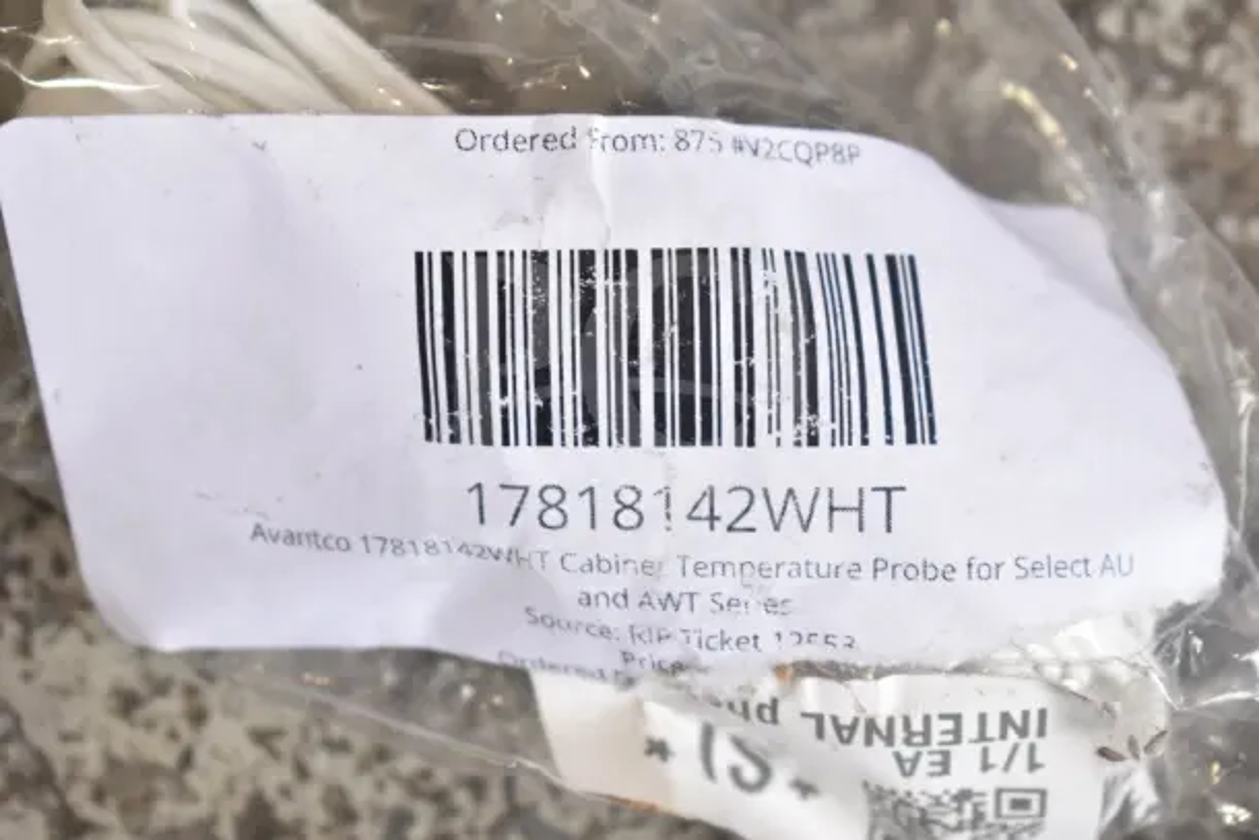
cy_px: 420
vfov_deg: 16.6
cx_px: 630
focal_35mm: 82
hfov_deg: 24.6
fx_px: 2886
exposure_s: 1/100
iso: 320
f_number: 5.6
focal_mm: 55
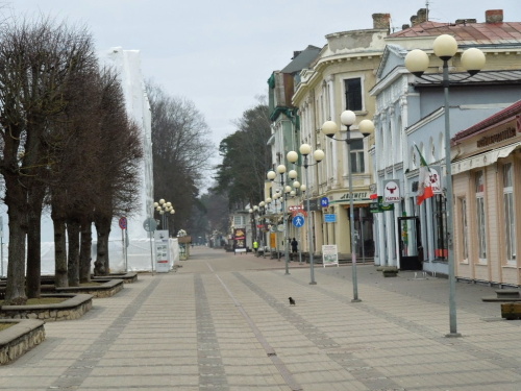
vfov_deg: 12.5
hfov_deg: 16.6
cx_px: 260
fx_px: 1791
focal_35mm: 119
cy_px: 196
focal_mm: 21.5
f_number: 4.8
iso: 400
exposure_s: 1/200
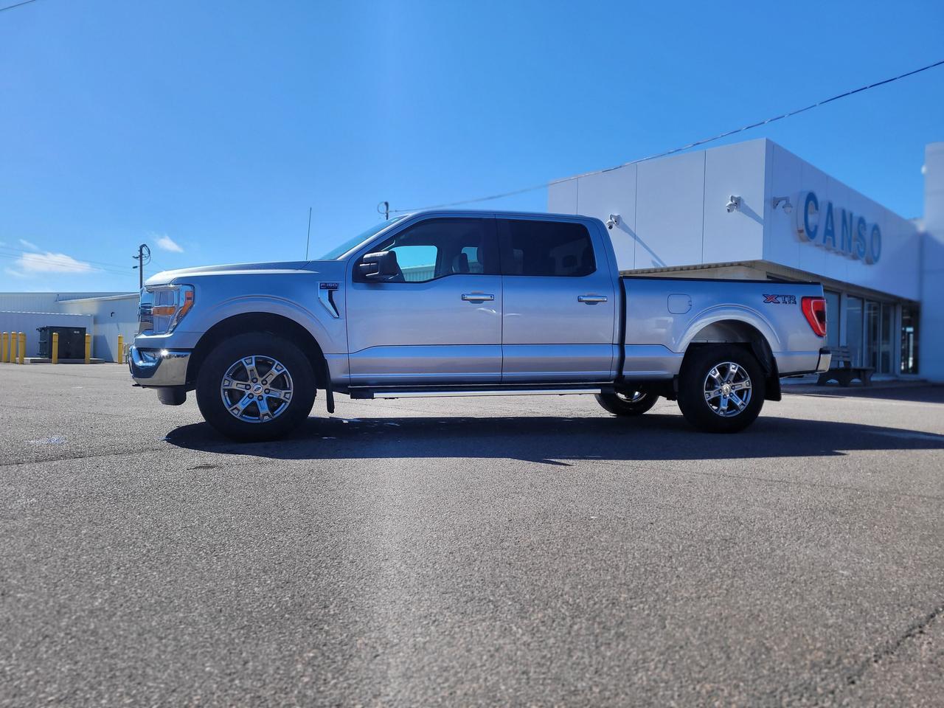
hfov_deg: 67.3
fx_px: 709
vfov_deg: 53.1
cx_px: 472
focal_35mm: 26
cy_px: 354
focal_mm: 5.4
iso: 40
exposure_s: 1/2151
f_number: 1.8
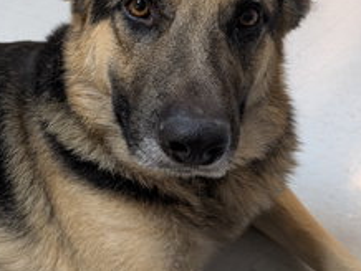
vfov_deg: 26.6
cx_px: 22
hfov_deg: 32.7
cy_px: 116
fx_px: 574
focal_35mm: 55
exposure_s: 1/40
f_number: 1.85
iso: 182
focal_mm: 6.81
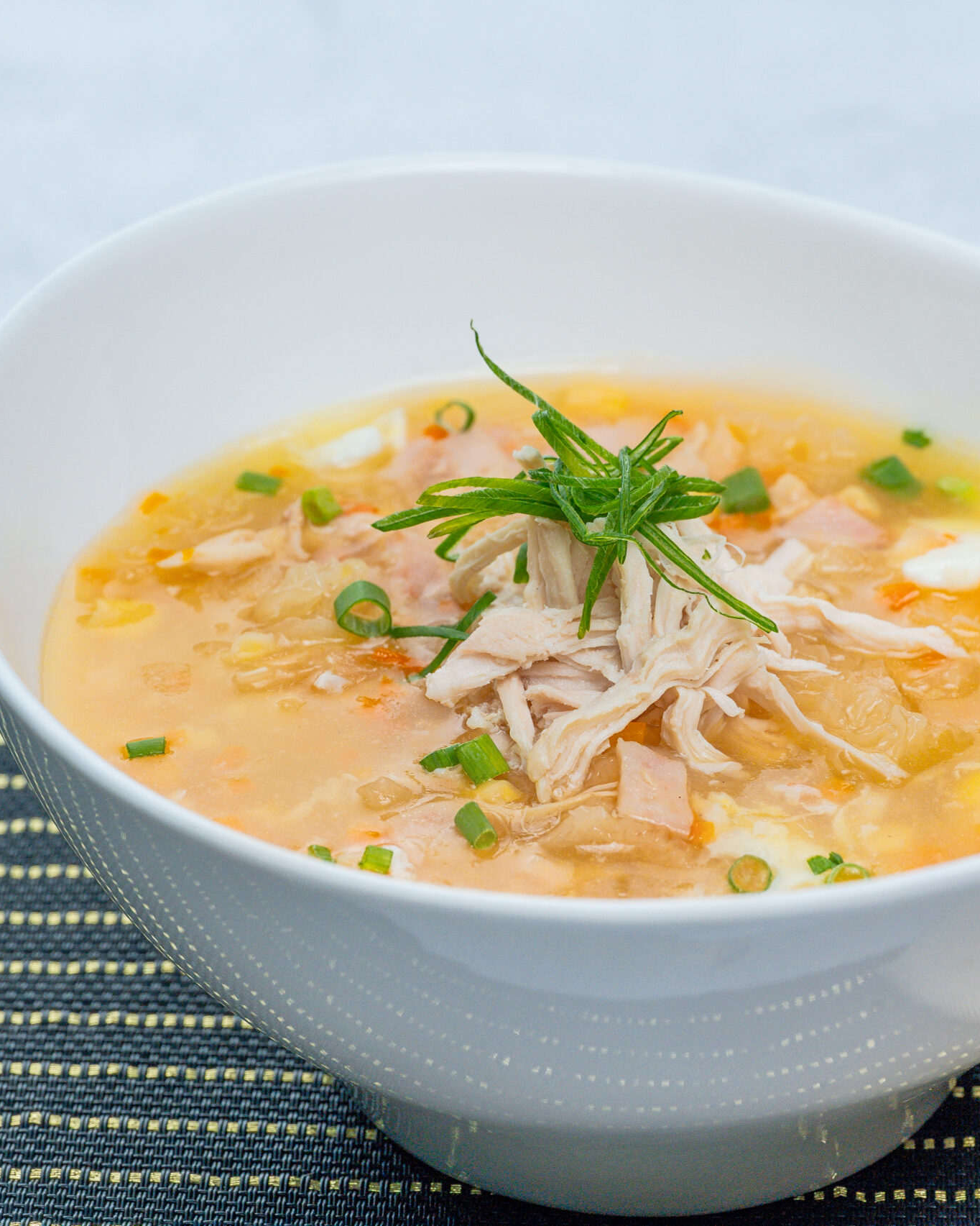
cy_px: 613
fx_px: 5366
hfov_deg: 10.4
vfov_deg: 13.0
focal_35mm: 148
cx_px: 693
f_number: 10
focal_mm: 105
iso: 500
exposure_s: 1/160
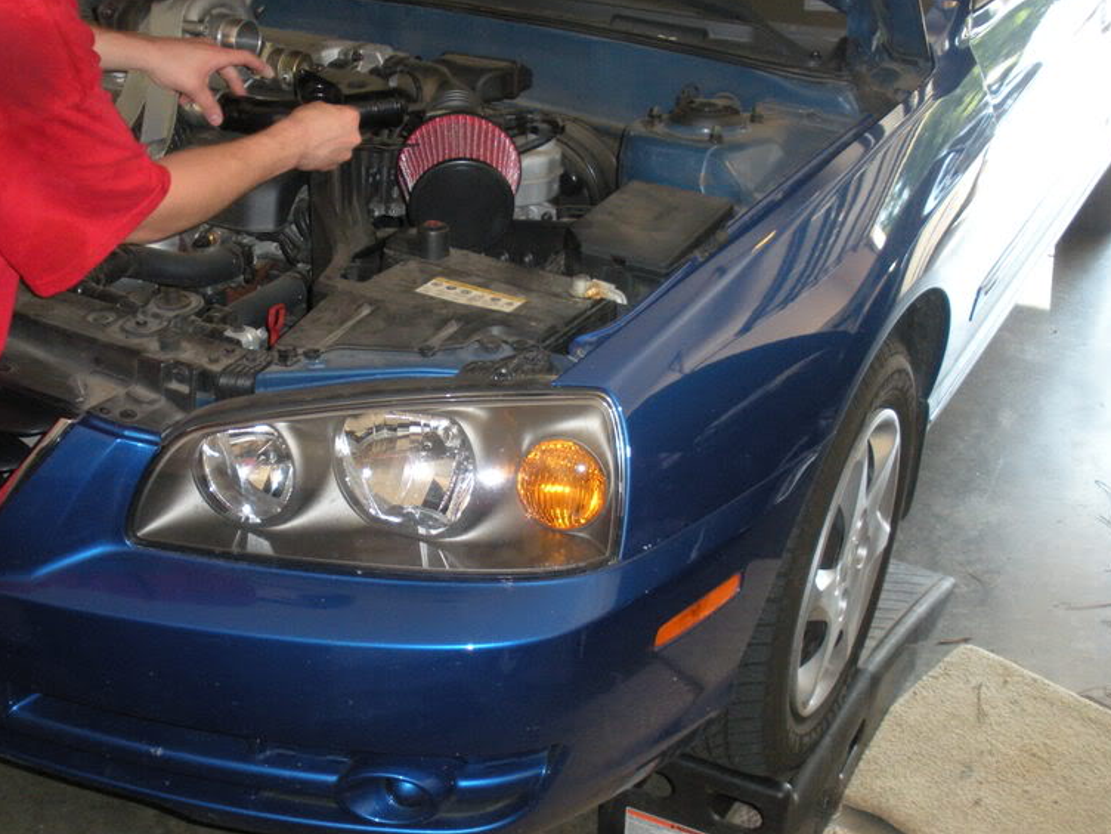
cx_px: 516
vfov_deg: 29.6
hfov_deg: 38.9
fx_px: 1573
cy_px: 481
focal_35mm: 49
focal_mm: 6.3
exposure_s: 1/30
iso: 248
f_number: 3.5
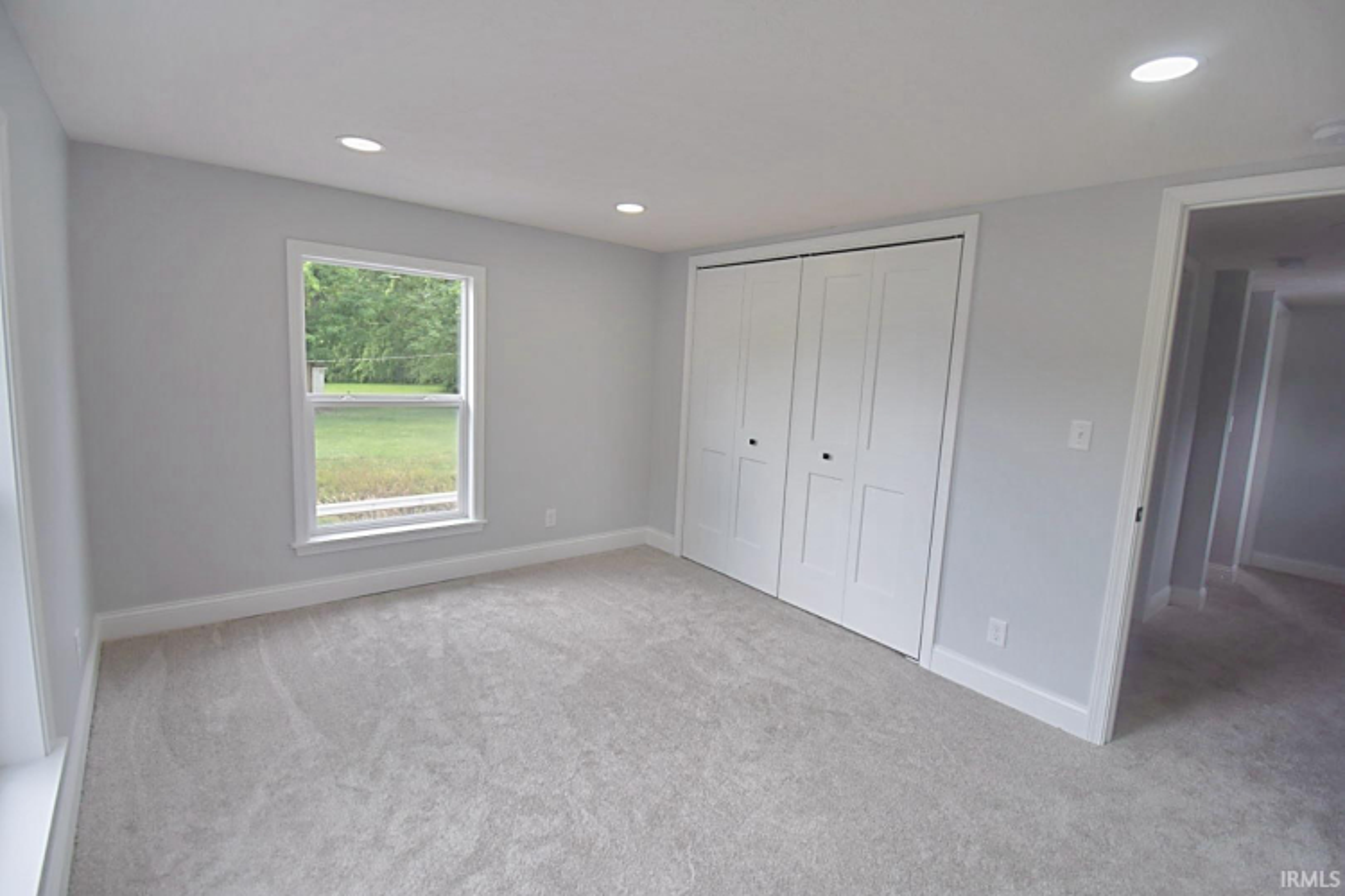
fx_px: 560
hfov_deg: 100.4
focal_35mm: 15
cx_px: 672
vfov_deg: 77.3
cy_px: 448
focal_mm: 10
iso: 200
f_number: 4.5
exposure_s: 1/100
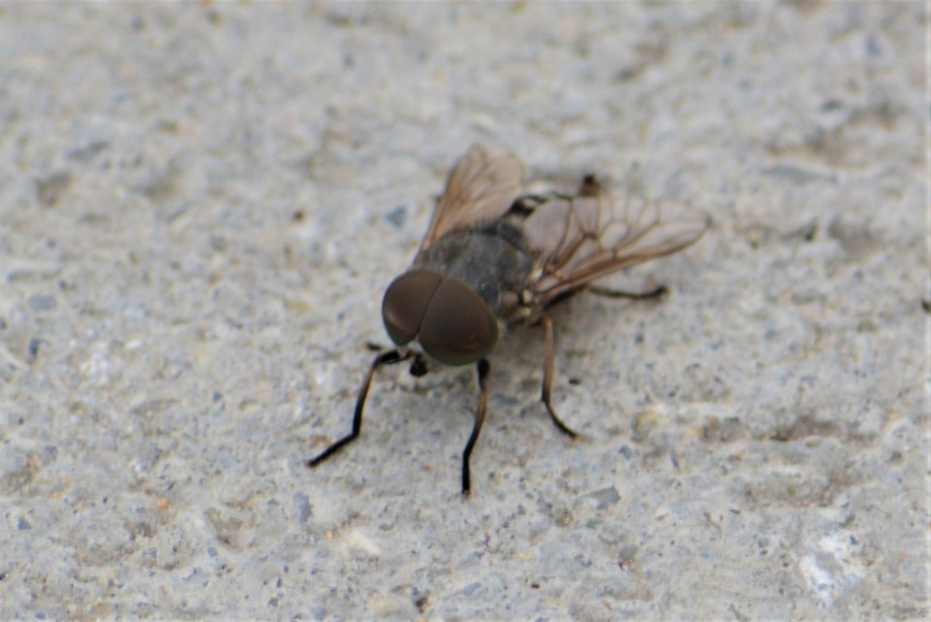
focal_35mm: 450
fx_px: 11640
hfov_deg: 4.6
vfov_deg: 3.1
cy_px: 311
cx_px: 466
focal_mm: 300
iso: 180
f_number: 8
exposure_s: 1/125
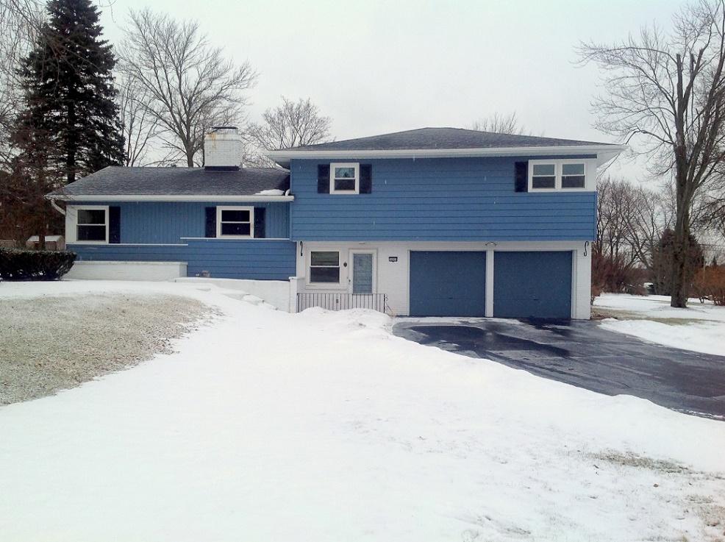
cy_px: 271
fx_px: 732
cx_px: 362
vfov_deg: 40.6
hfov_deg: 52.7
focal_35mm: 35
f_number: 2.4
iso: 50
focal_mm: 4.28
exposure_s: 1/260
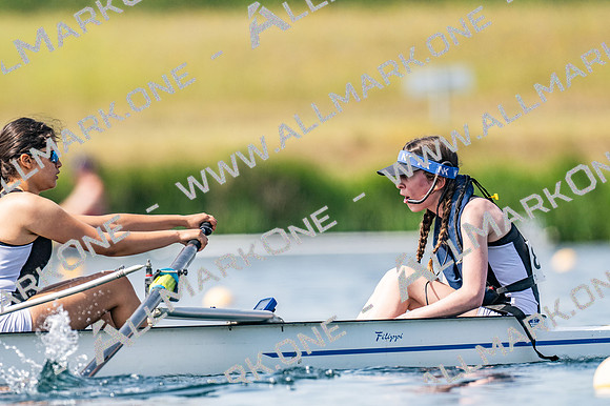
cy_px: 203
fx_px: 15241
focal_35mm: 900
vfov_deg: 1.5
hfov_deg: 2.3
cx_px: 305
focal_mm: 600
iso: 280
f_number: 5
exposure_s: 1/2500
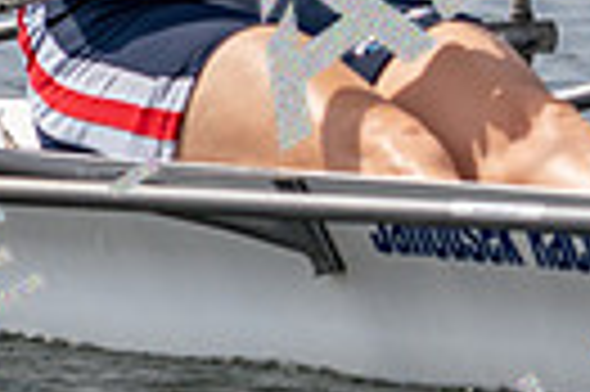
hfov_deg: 2.3
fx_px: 14535
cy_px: -277
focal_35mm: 888
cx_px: -131
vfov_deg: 1.5
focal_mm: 200
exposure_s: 1/1600
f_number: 5.6
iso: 200
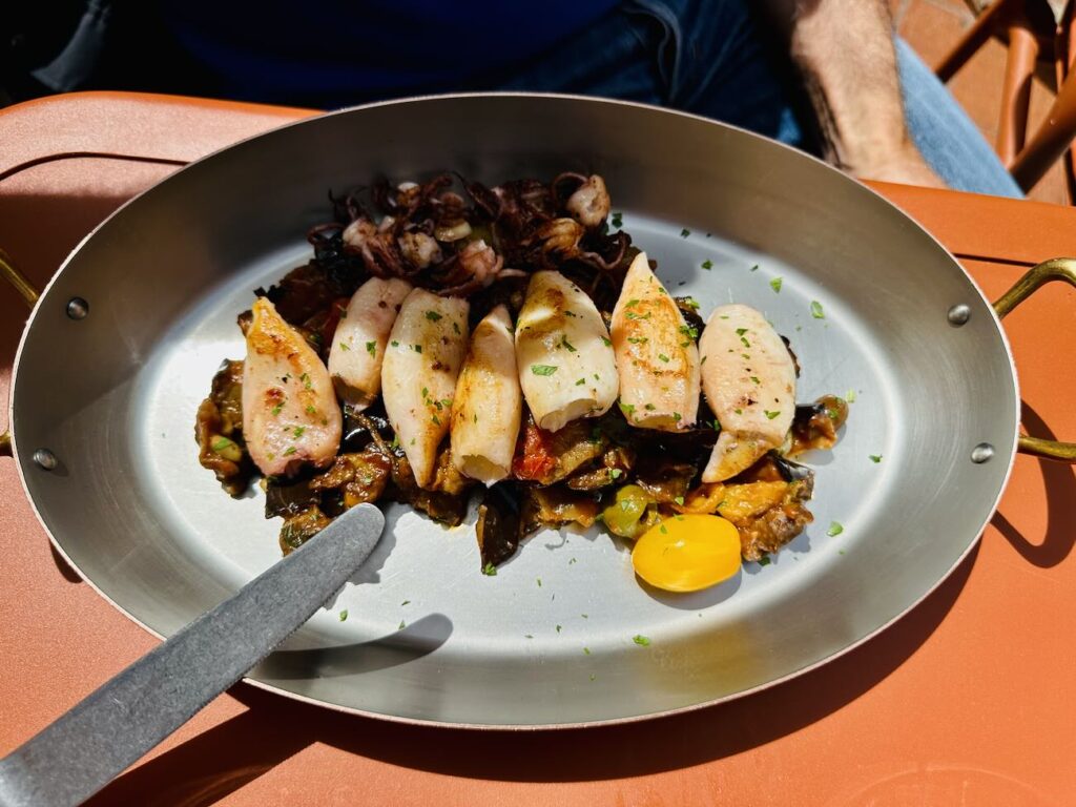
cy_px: 404
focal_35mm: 24
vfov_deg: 56.8
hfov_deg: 71.6
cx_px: 538
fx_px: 746
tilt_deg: -72.0
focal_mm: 6.86
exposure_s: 1/4545
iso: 80
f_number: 1.78
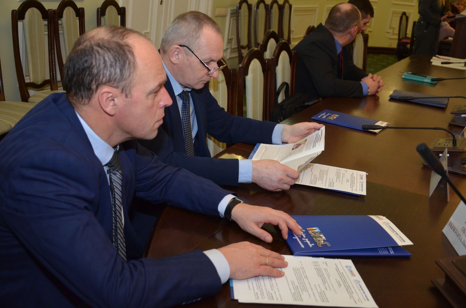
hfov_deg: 43.7
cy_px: 154
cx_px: 233
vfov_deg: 29.7
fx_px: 581
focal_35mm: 45
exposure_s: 1/160
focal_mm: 30
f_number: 4.2
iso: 1250
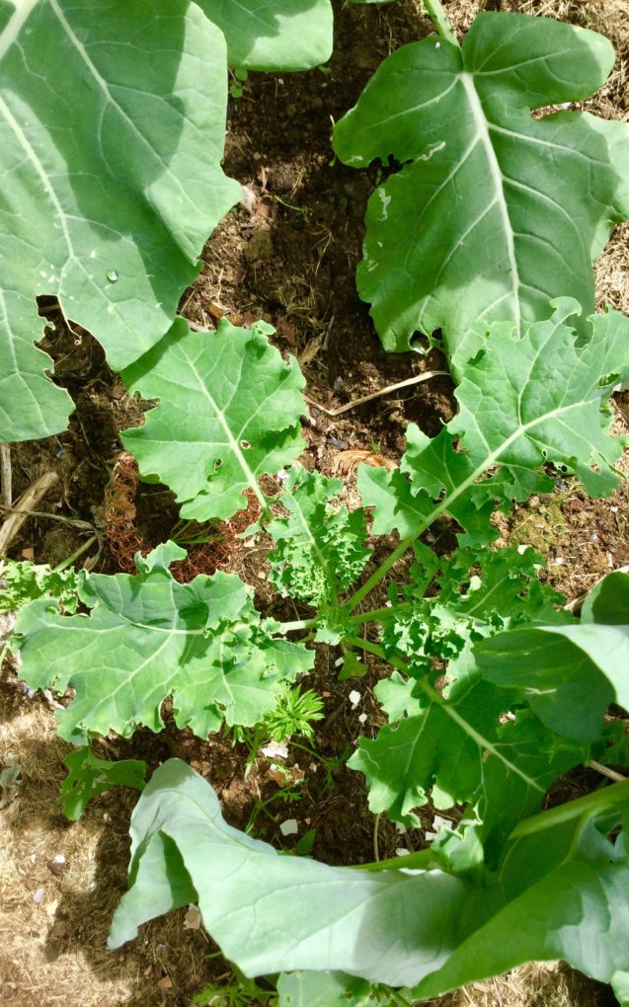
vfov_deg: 58.2
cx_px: 323
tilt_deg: -80.1
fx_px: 906
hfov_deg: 38.3
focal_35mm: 33
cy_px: 503
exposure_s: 1/476
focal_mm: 3.3
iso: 25
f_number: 2.4
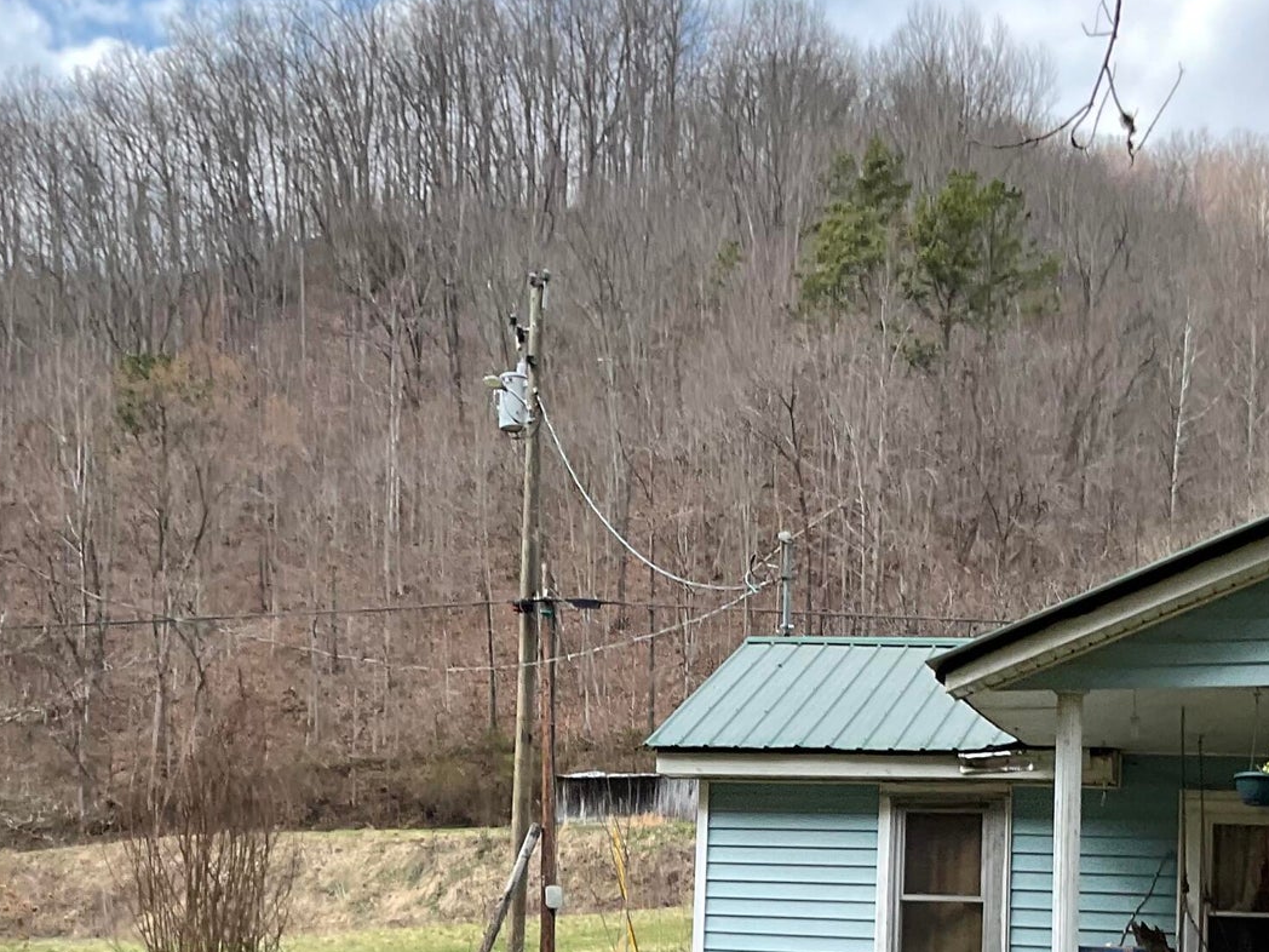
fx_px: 2163
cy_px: 822
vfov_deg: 24.2
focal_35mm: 59
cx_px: 590
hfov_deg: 32.7
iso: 16
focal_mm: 3
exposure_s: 1/409
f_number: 1.8
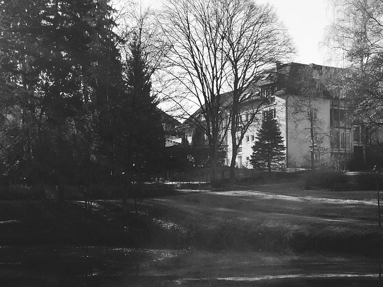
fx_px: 719
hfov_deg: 29.5
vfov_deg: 22.4
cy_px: 215
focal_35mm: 65
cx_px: 276
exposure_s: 1/694
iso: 32
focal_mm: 4.15
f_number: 2.2
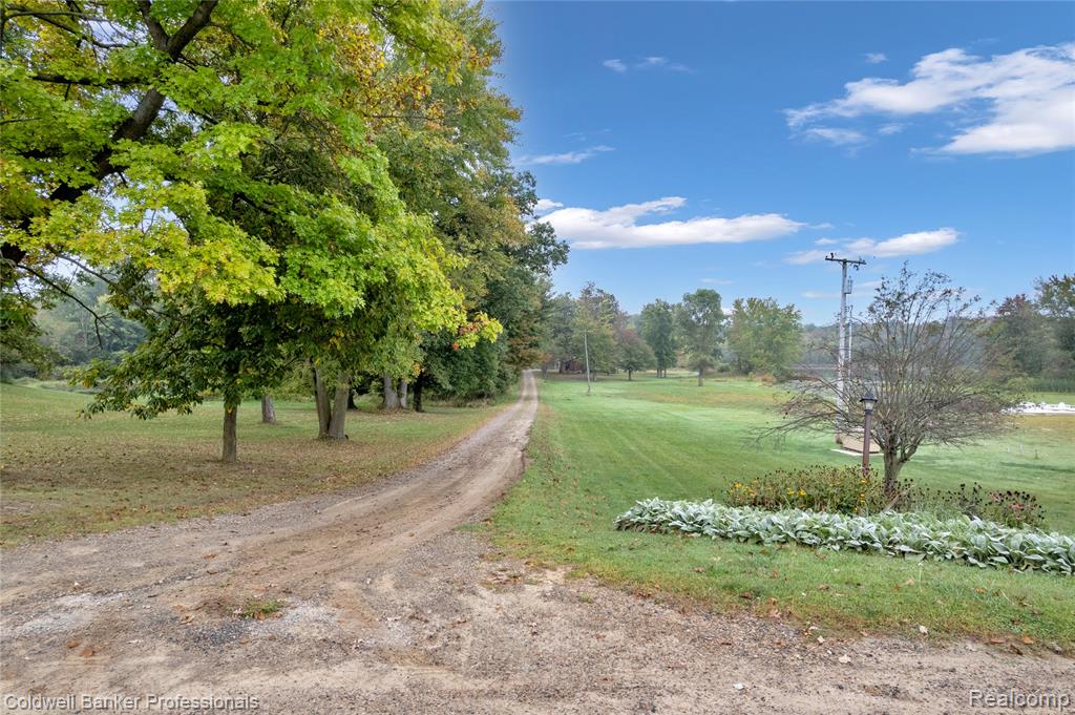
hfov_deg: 78.6
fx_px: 656
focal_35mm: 22
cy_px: 358
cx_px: 538
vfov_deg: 57.1
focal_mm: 8.38
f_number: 2.8
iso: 100
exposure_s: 1/100
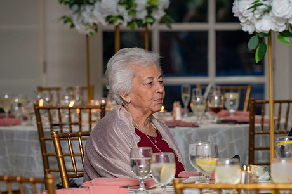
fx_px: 2042
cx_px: 157
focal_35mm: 252
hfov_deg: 8.2
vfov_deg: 5.4
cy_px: 93
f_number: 5.6
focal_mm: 200
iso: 1000
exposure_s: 1/80
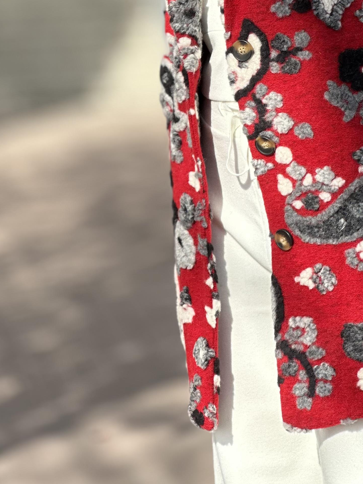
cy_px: 15
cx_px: 248
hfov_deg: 9.2
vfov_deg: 12.1
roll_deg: +2.5
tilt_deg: -2.9
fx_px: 2265
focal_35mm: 162
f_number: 2.8
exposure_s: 1/368
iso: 32
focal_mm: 9
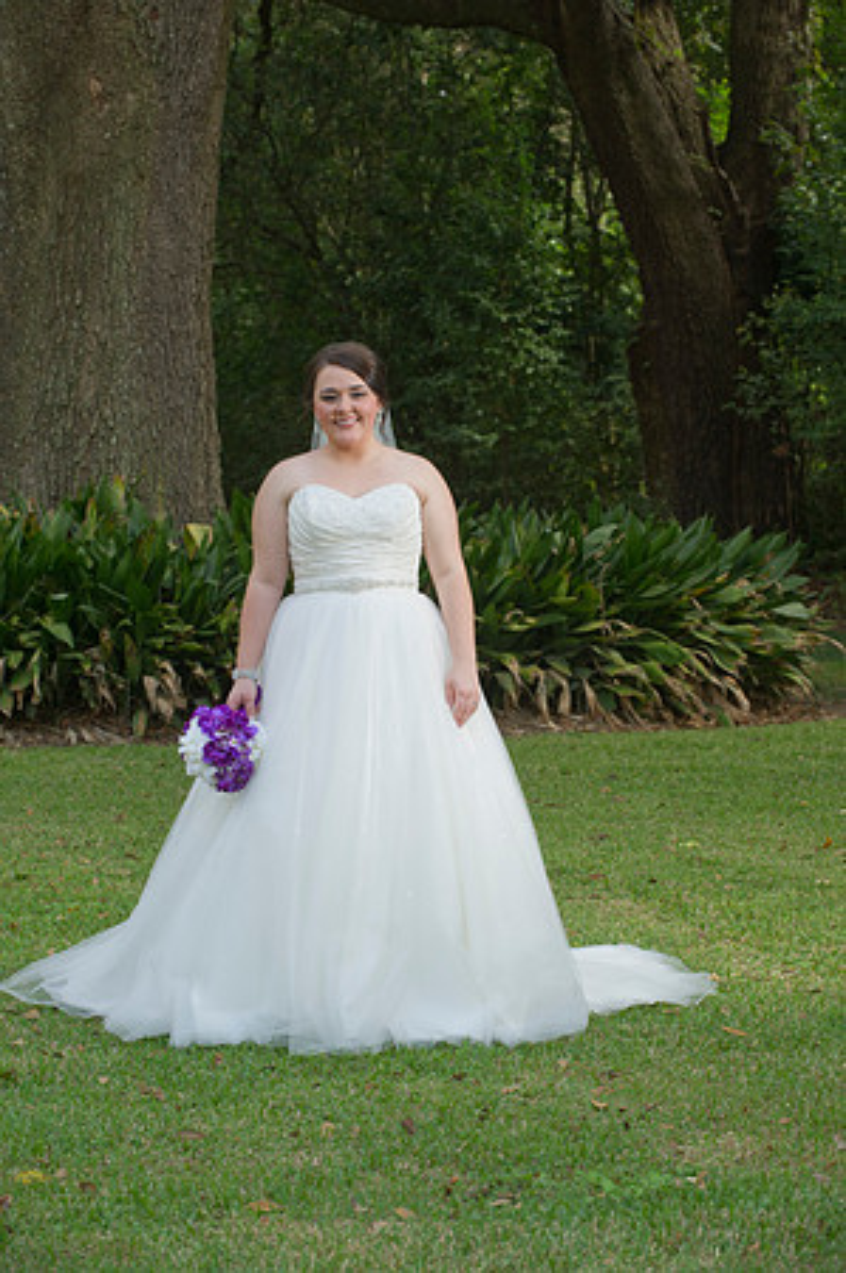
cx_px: 423
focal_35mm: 120
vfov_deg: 17.1
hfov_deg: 11.4
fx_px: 4239
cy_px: 636
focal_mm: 120
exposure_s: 1/125
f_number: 6.3
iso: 320
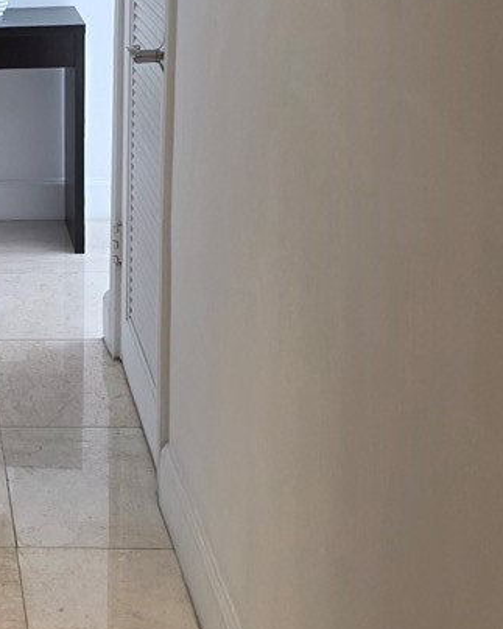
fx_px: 1657
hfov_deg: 16.1
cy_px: 177
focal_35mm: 89
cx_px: -206
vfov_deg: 21.4
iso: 160
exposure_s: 1/120
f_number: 1.7
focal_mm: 6.3
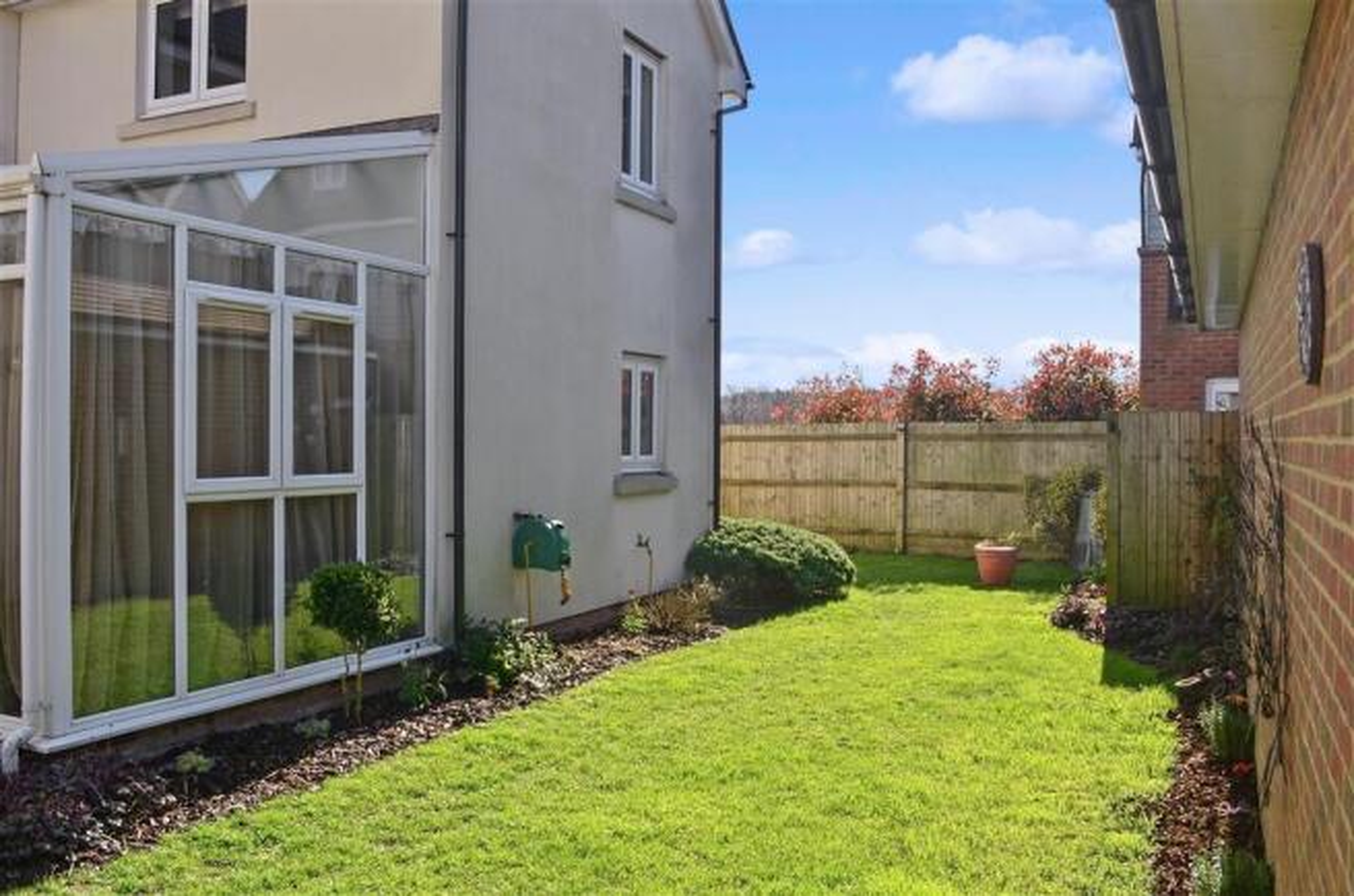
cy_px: 448
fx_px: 1126
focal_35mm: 30
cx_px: 677
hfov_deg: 62.0
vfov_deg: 43.4
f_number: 14
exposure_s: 1/80
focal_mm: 20
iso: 200
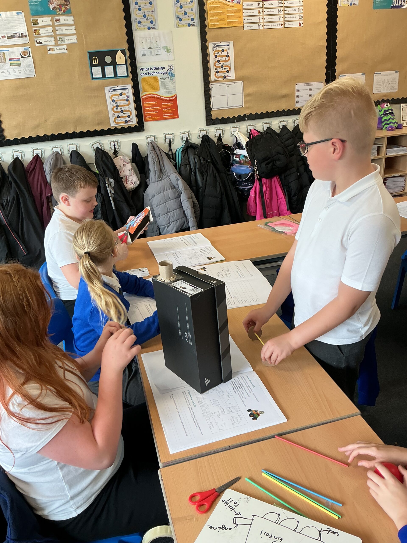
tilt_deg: -24.3
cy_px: 272
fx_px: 455
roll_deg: +4.1
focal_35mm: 29
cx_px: 204
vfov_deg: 61.7
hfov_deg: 48.2
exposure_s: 1/120
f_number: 1.8
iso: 64
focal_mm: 3
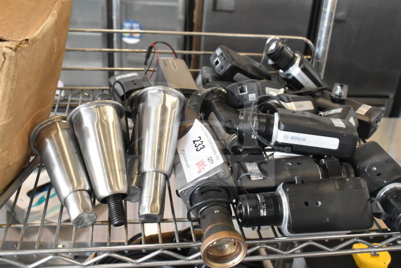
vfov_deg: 31.9
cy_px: 134
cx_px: 200
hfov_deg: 46.4
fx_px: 468
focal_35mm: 42
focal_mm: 28
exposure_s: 1/200
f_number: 7.1
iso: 6400
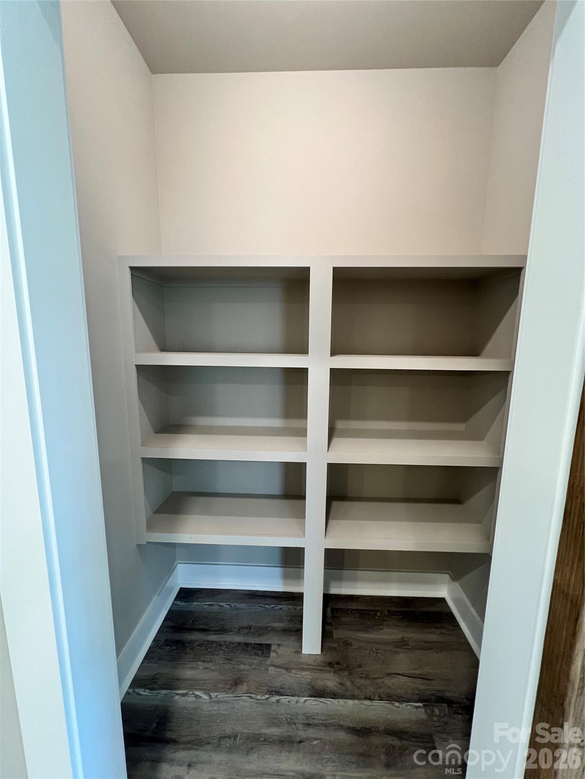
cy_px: 390
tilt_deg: -8.9
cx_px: 292
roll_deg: -1.4
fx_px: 293
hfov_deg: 89.9
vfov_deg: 106.2
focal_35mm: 13
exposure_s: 1/60
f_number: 1.8
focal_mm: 1.57
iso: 200
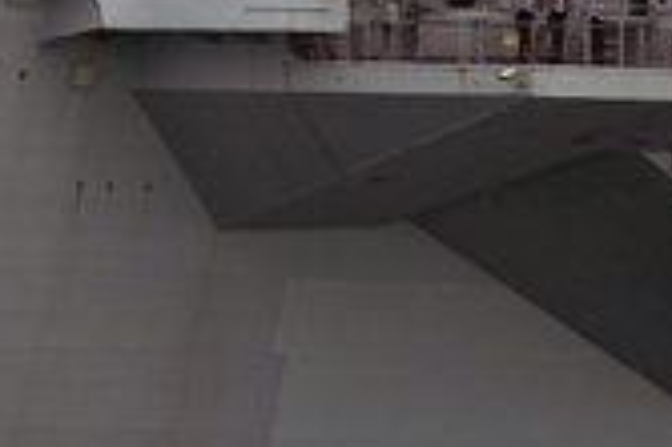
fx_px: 22378
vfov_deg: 1.1
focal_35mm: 1200
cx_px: -926
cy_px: -375
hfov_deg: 1.7
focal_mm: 200
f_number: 8
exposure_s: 1/1000
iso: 400
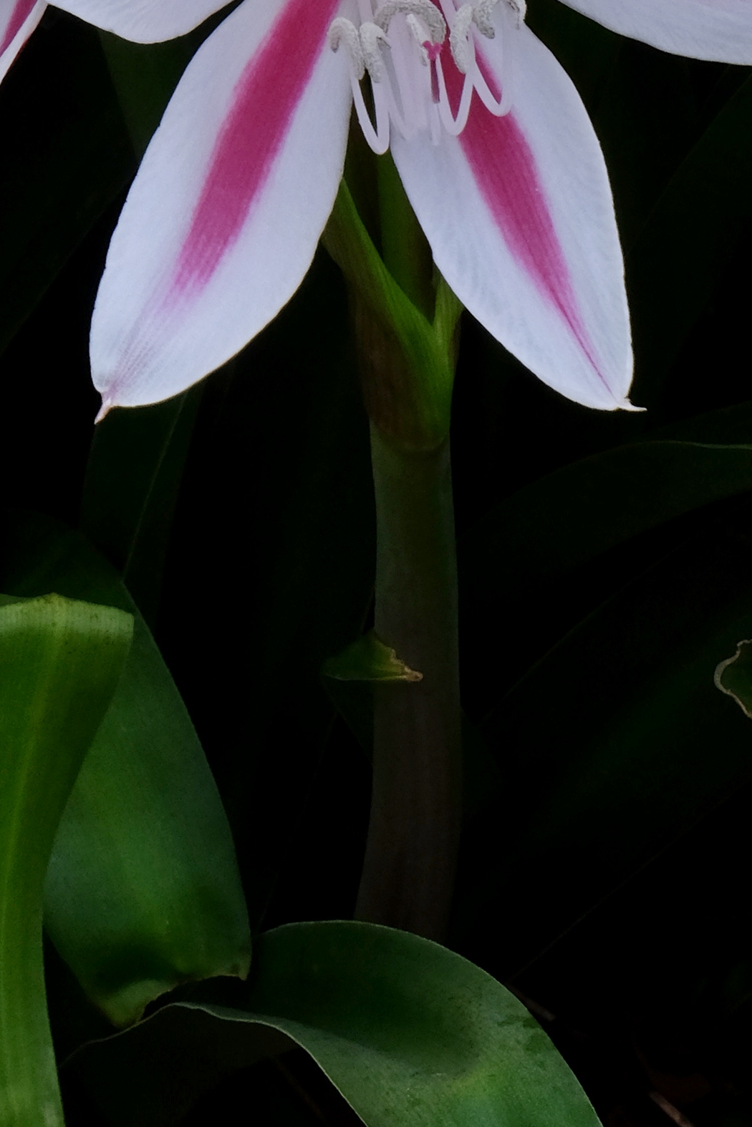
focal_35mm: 230
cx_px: -42
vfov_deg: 8.8
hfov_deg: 6.0
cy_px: -429
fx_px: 7206
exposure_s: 1/3
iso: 800
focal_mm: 49.4
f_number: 16
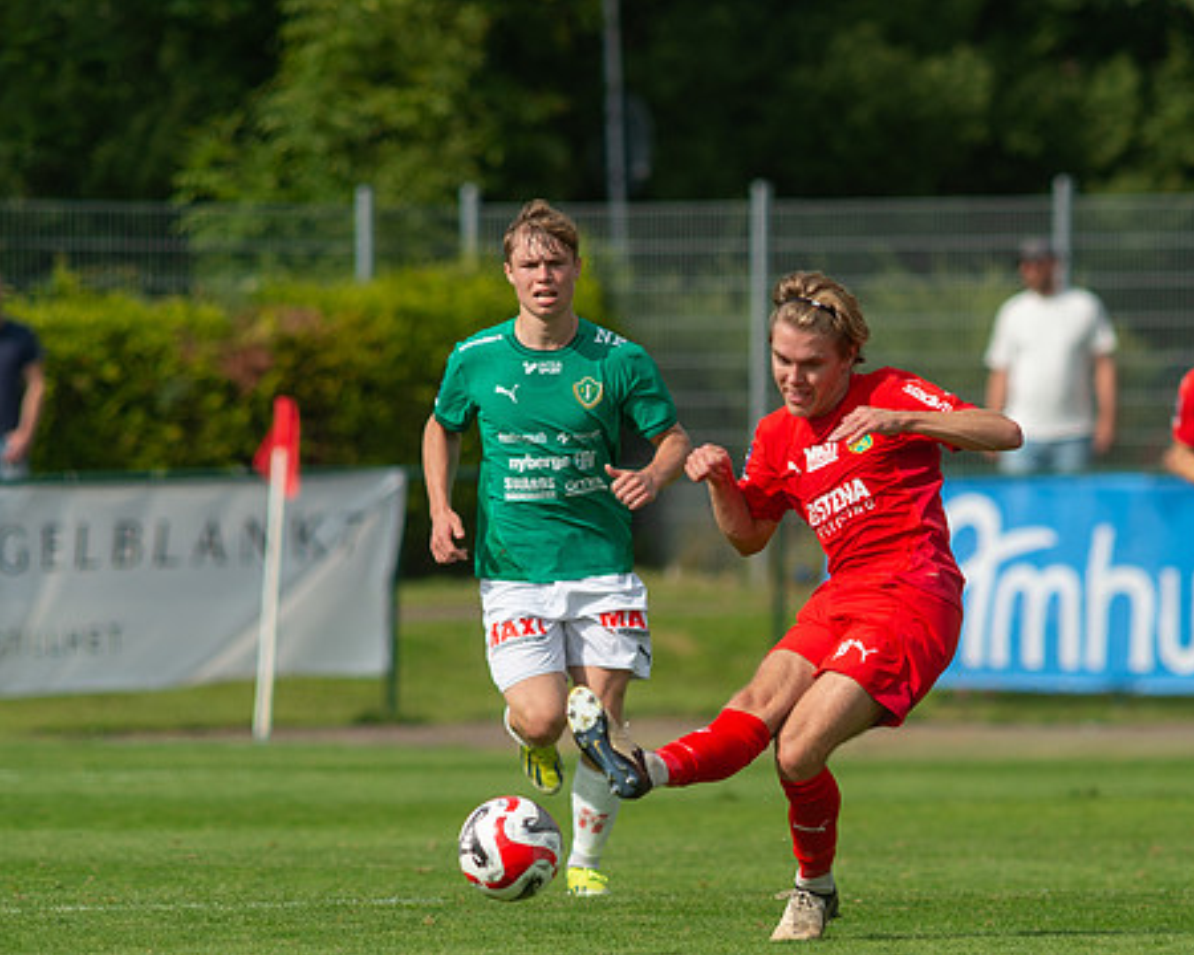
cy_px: 705
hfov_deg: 2.7
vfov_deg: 2.2
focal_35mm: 716
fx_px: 25302
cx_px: 892
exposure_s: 1/1600
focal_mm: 420
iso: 200
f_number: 4.5
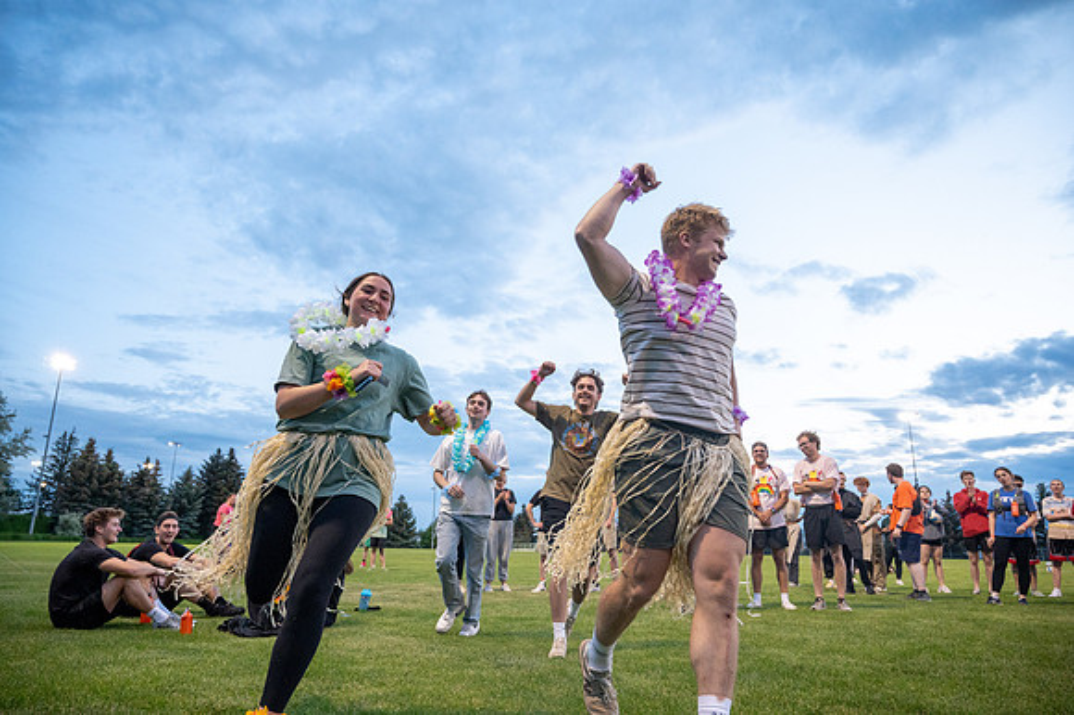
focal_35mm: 24
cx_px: 537
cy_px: 358
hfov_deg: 73.8
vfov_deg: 53.1
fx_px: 716
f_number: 4
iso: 4000
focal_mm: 24
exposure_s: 1/320
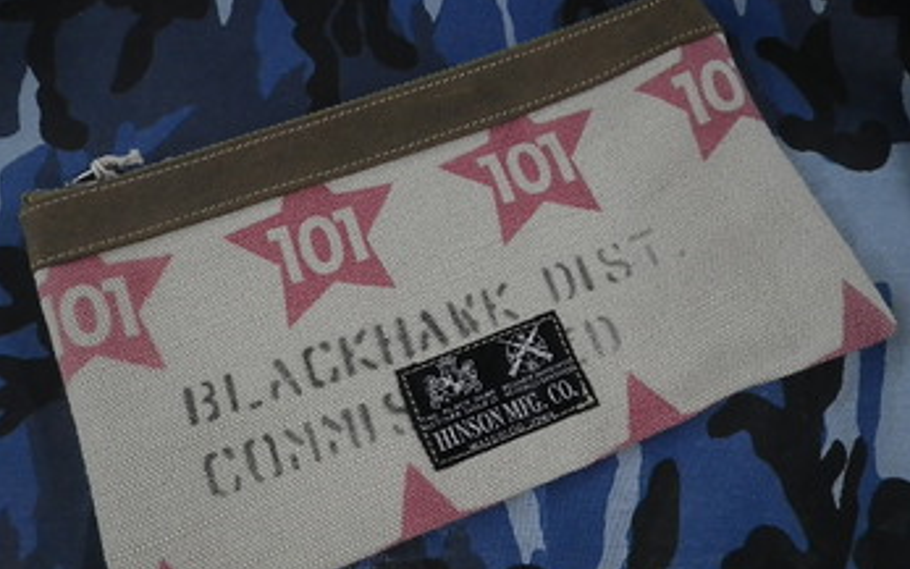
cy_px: 319
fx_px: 744
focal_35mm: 30
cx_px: 454
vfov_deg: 41.8
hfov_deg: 62.9
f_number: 3.5
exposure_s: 1/50
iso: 320
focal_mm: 5
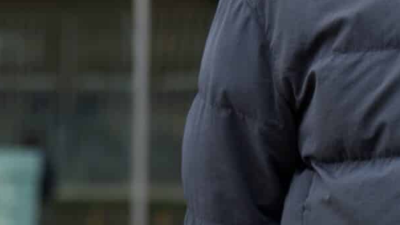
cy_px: -136
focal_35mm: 289
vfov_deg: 4.2
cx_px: 460
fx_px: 3065
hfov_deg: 7.4
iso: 100
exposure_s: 1/100
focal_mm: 65
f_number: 2.8
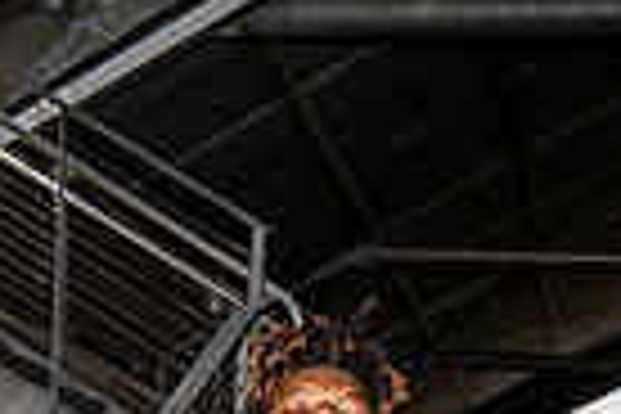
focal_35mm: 85
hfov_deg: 23.9
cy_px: 968
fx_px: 1466
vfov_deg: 12.7
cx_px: 274
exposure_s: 1/250
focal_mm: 26
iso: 100
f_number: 8
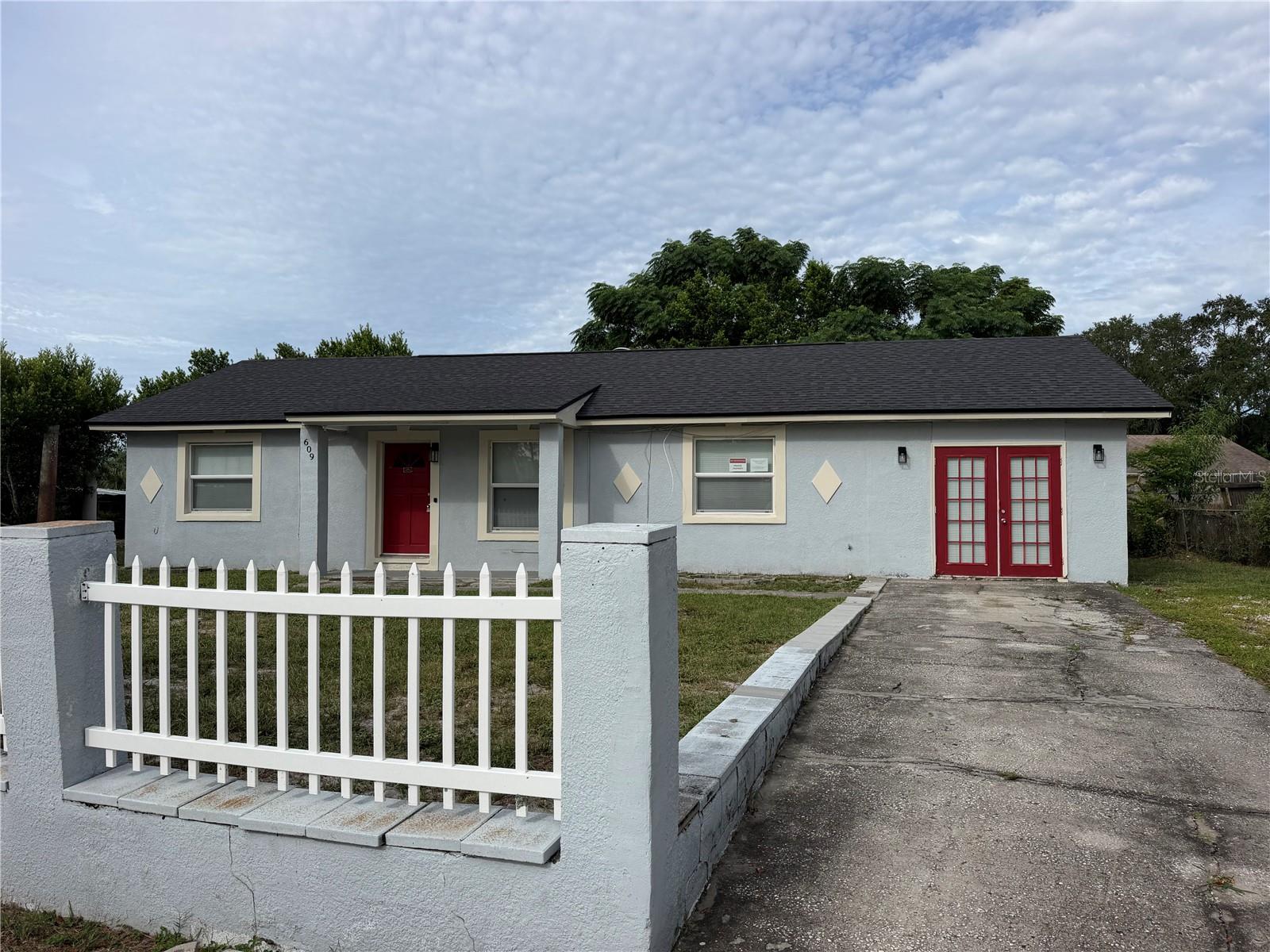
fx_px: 881
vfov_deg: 56.8
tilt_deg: +1.8
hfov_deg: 71.6
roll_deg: +0.3
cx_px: 635
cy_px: 476
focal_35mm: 24
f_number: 1.78
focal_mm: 6.76
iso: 80
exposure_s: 1/6711
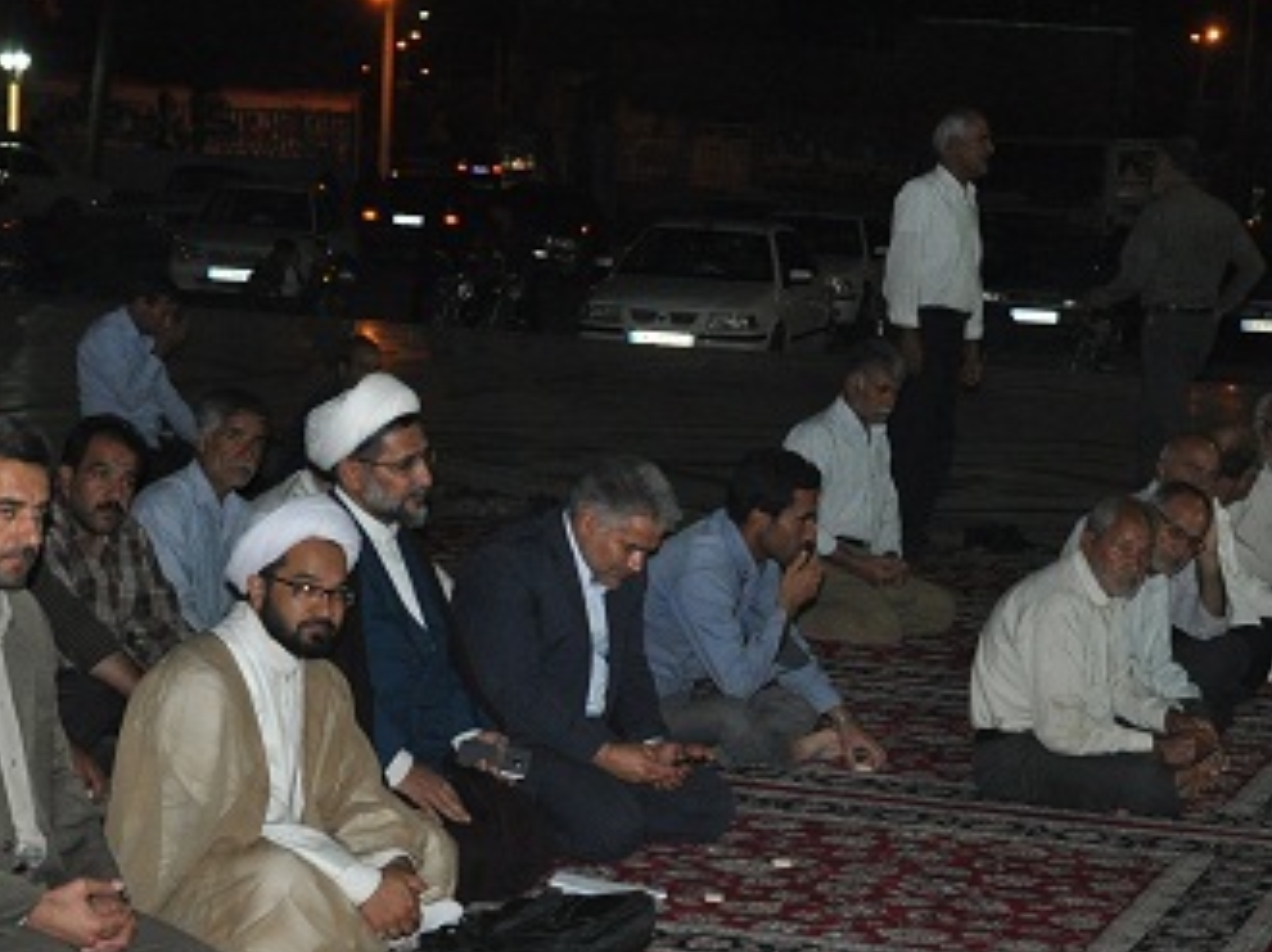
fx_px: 3856
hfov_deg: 18.7
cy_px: 875
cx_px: 829
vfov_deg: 13.9
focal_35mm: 105
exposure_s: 1/60
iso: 800
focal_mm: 32
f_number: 4.2
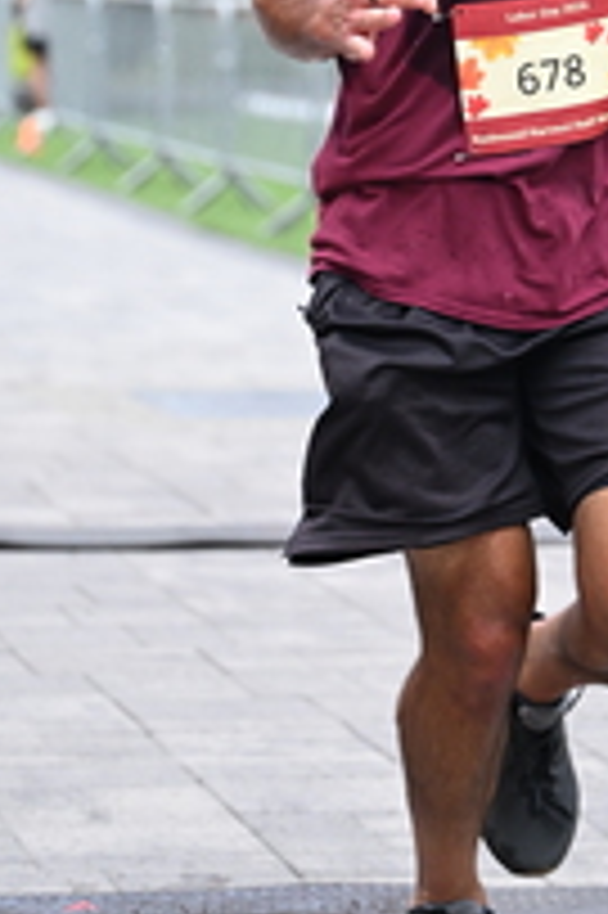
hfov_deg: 7.2
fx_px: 4821
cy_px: -9
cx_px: 538
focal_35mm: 190
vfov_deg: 10.7
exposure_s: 1/1250
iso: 1250
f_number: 2.8
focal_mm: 70
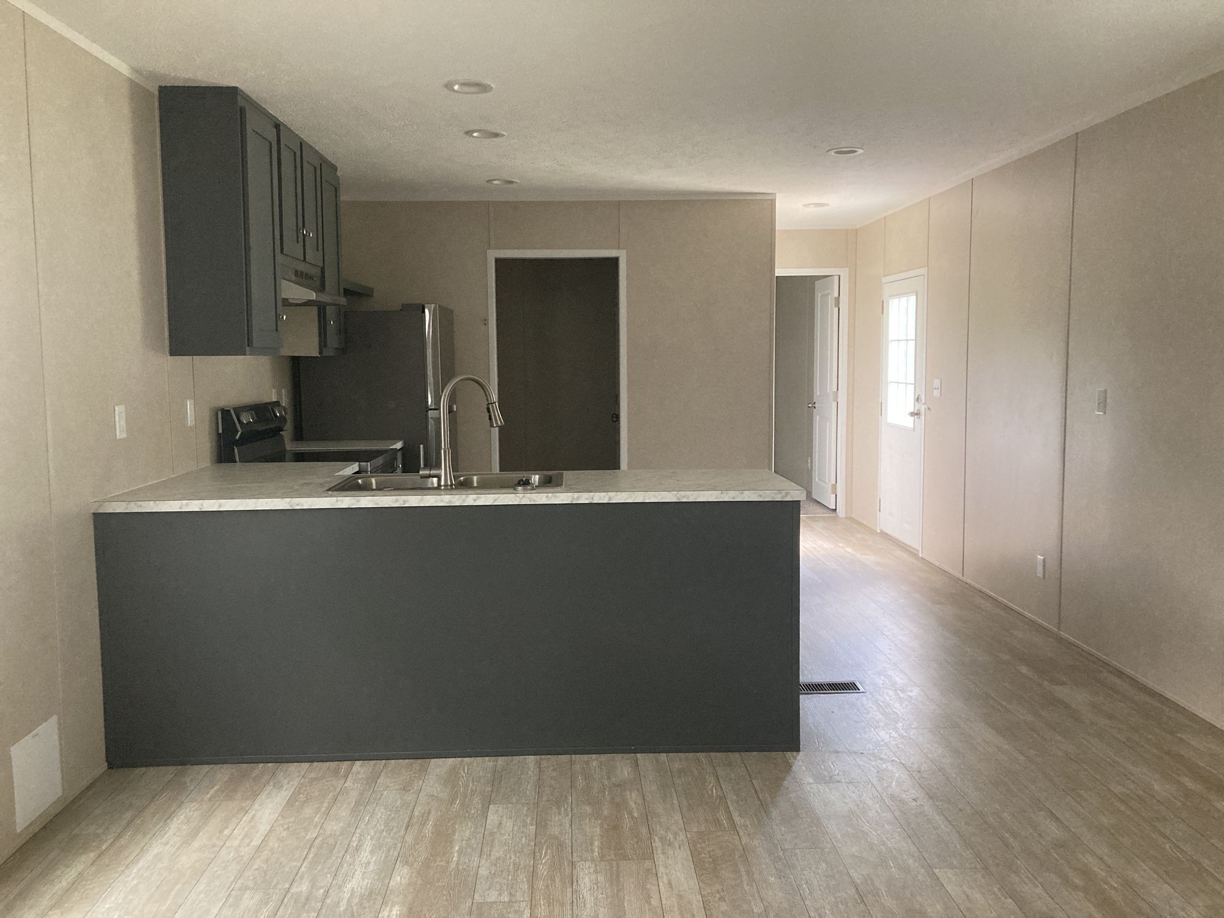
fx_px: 990
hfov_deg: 63.4
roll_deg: -0.4
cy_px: 459
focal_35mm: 28
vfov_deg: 49.7
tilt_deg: -5.2
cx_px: 612
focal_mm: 3.99
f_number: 1.8
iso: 320
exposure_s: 1/60
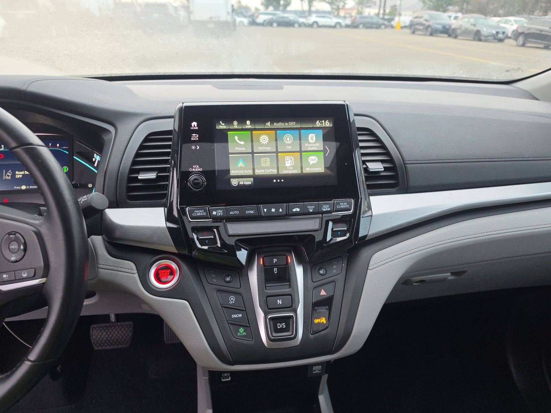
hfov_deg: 73.9
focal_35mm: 23
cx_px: 276
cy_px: 206
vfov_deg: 58.9
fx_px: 366
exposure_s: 1/119
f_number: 1.4
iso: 141
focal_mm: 6.5
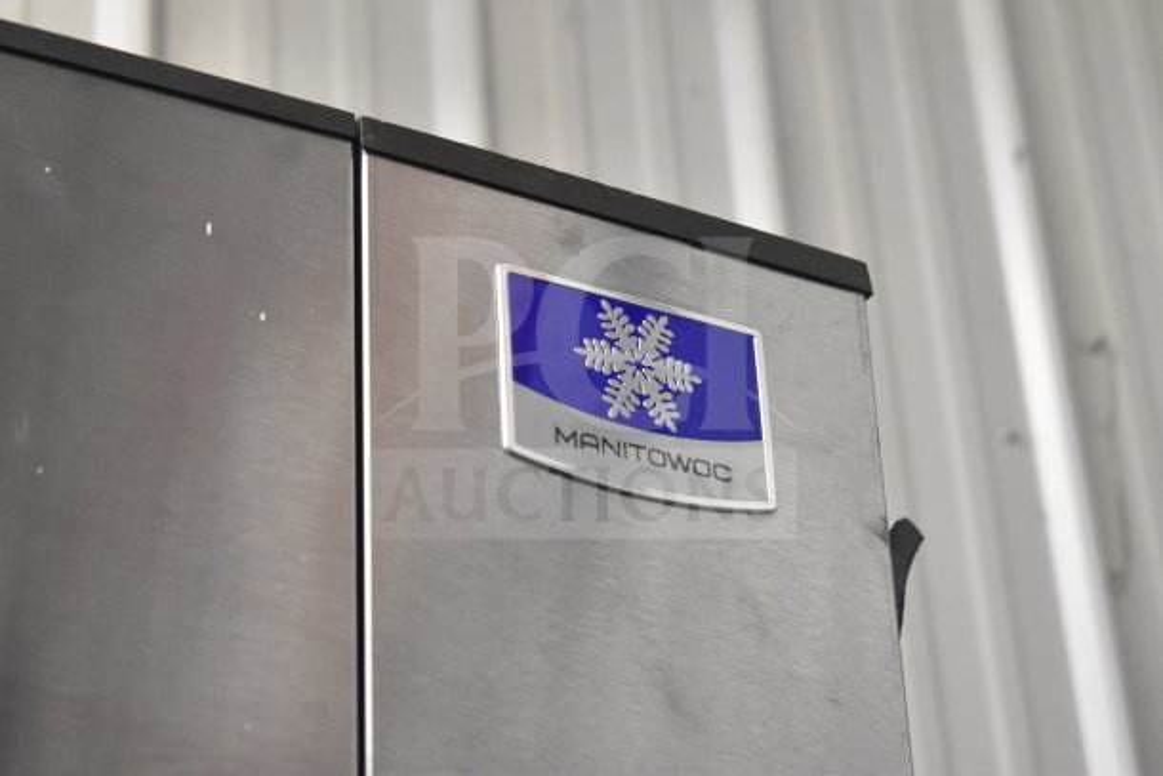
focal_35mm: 82
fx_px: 2666
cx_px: 582
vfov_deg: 16.6
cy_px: 388
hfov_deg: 24.6
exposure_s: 1/160
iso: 6400
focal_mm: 55
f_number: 6.3
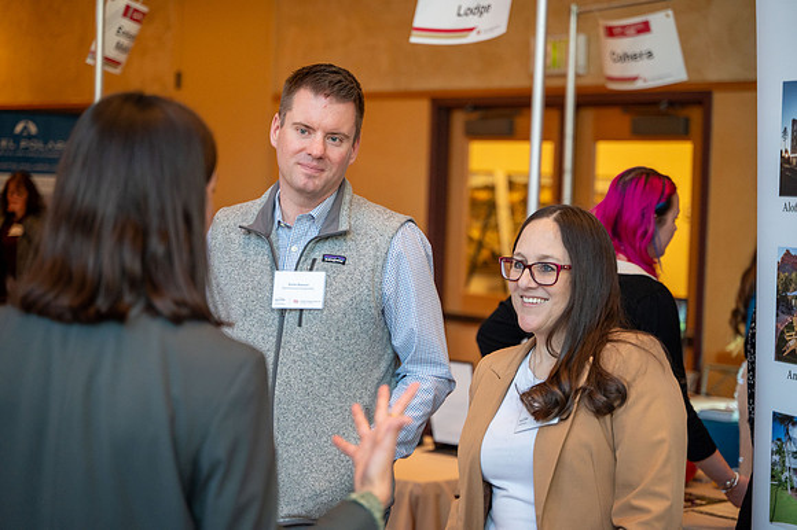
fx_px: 1659
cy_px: 265
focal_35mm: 75
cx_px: 398
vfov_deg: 18.2
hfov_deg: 27.0
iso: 2000
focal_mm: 75
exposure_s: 1/320
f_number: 2.8
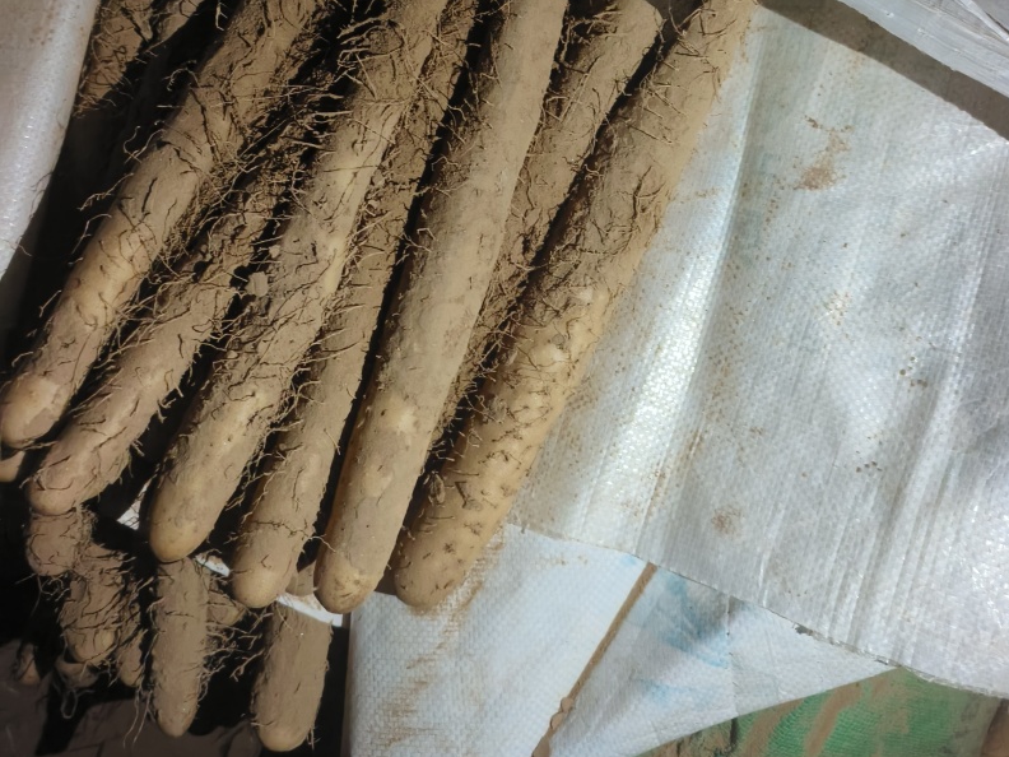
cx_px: 508
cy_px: 210
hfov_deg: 58.4
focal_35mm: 31
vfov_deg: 44.3
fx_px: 904
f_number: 1.75
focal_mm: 5.5
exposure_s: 1/103
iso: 3586
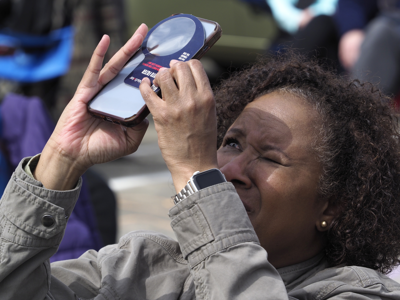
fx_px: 3004
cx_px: 200
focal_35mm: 260
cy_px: 150
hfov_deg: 7.6
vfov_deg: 5.7
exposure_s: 1/250
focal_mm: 130
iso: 200
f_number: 8
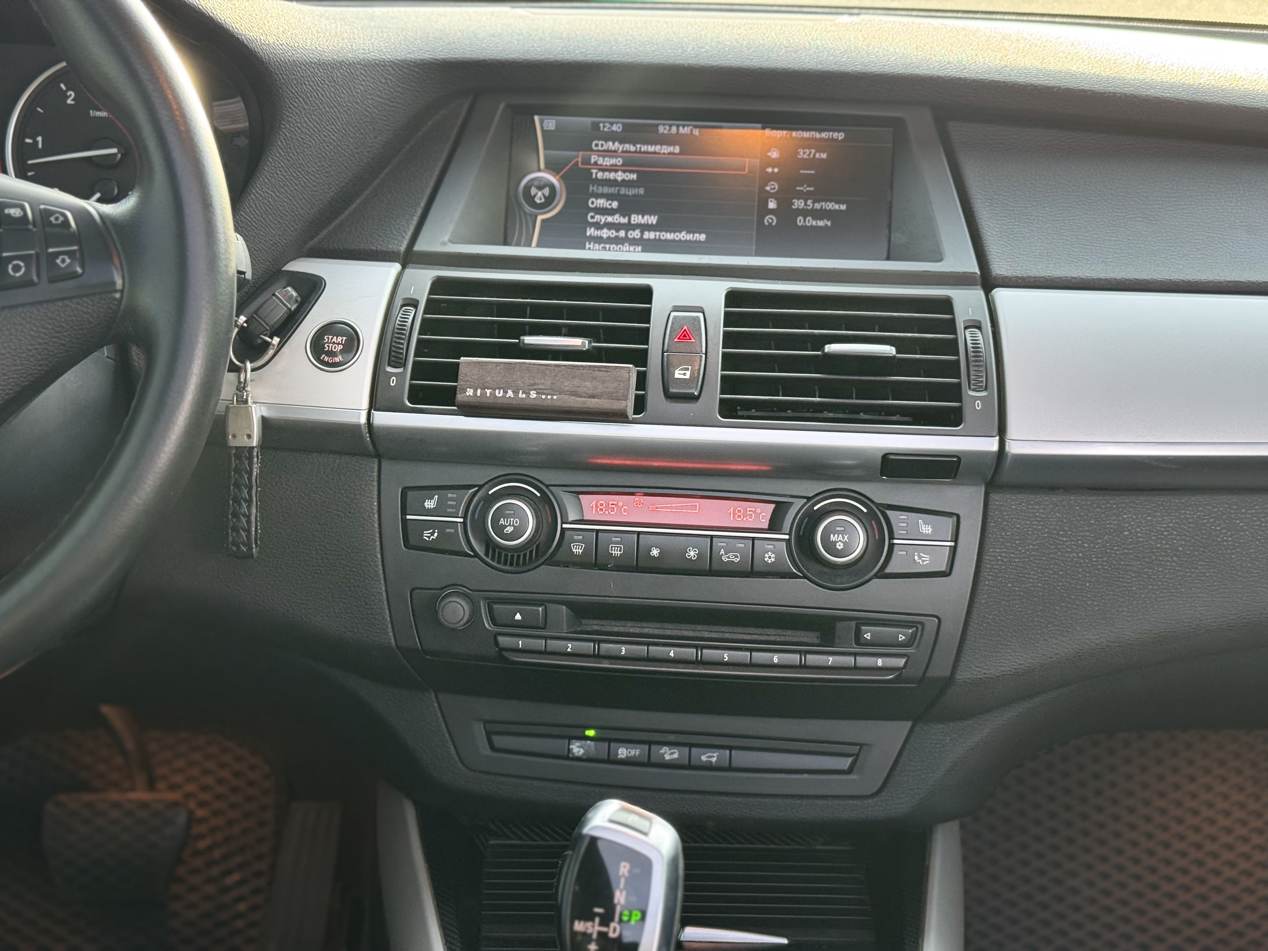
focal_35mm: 48
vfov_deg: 30.3
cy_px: 476
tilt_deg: -19.8
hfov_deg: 39.7
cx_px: 634
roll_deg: -0.4
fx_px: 1758
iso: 160
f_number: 1.78
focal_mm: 6.76
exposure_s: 1/60
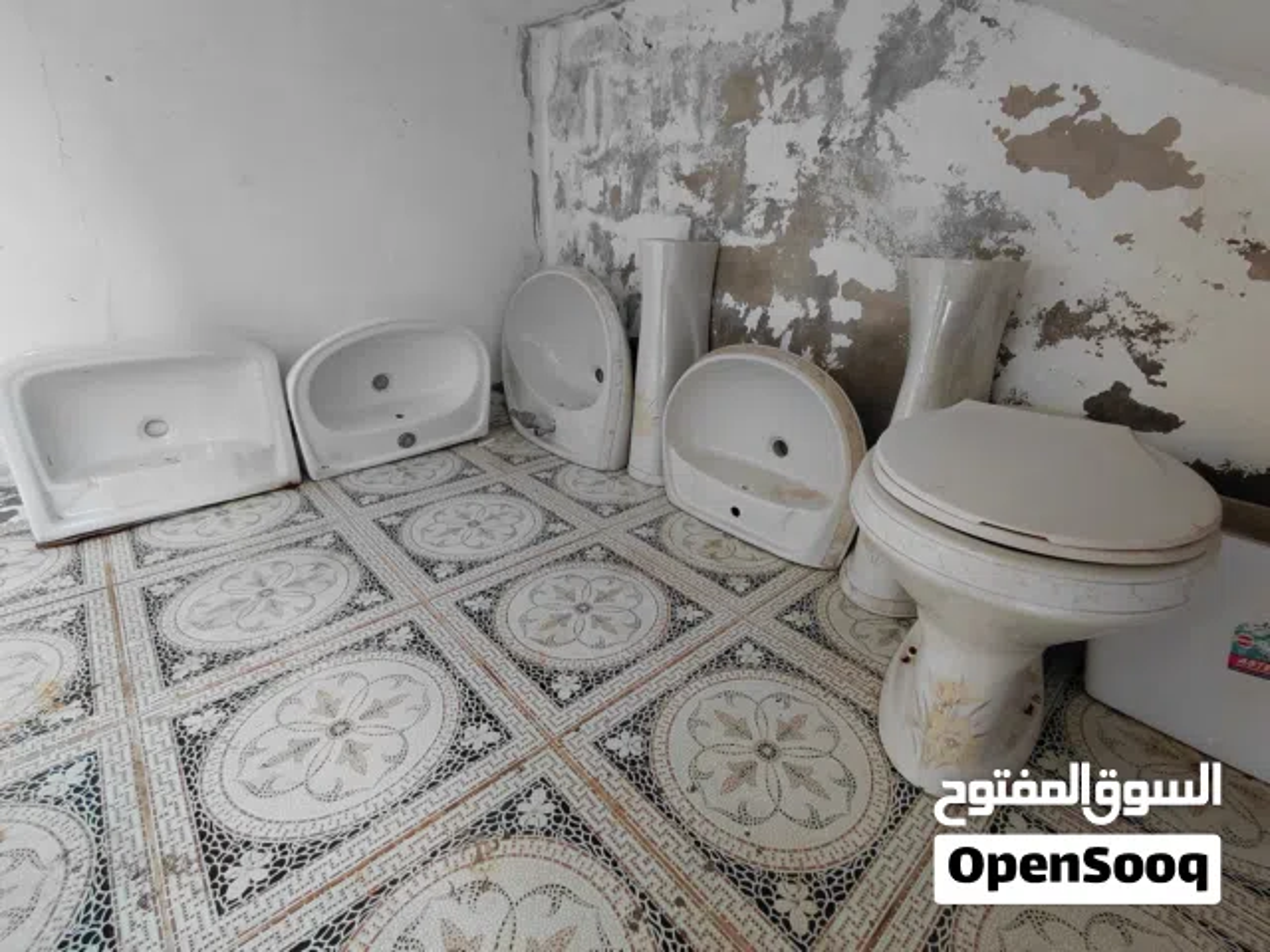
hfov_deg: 94.5
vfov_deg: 78.1
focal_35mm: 16
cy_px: 476
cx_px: 635
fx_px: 587
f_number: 2.2
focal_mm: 1.64
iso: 50
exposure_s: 1/50
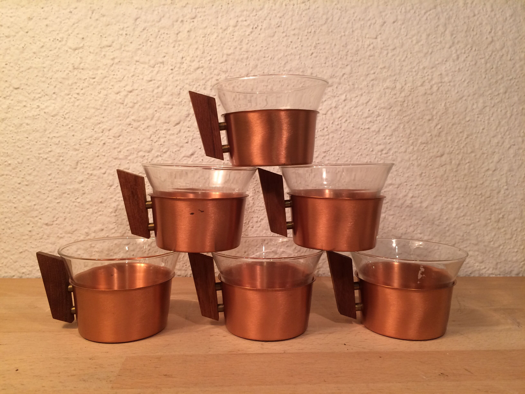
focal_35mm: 29
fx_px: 440
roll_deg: -0.7
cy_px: 197
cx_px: 262
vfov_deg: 48.2
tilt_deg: -3.9
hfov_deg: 61.7
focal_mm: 4.15
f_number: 2.2
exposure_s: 1/33
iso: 50
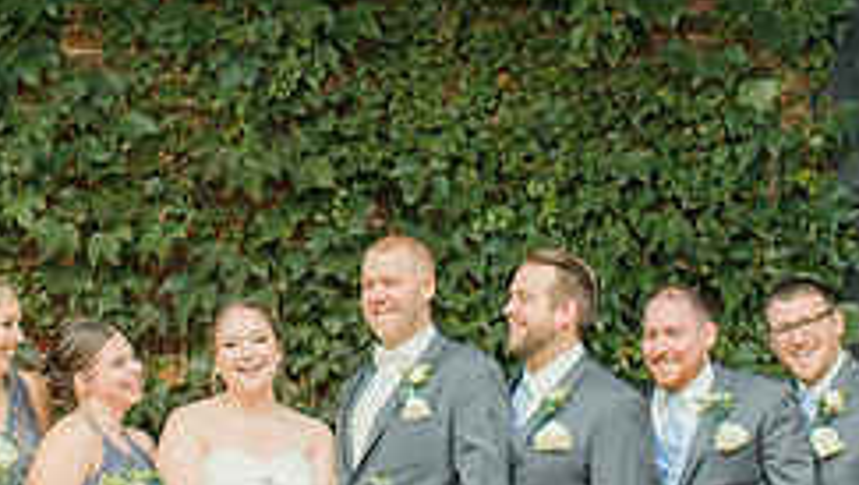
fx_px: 3236
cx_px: 300
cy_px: 297
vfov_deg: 8.6
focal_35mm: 142
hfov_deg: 15.1
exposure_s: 1/250
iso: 160
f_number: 2.2
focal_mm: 35
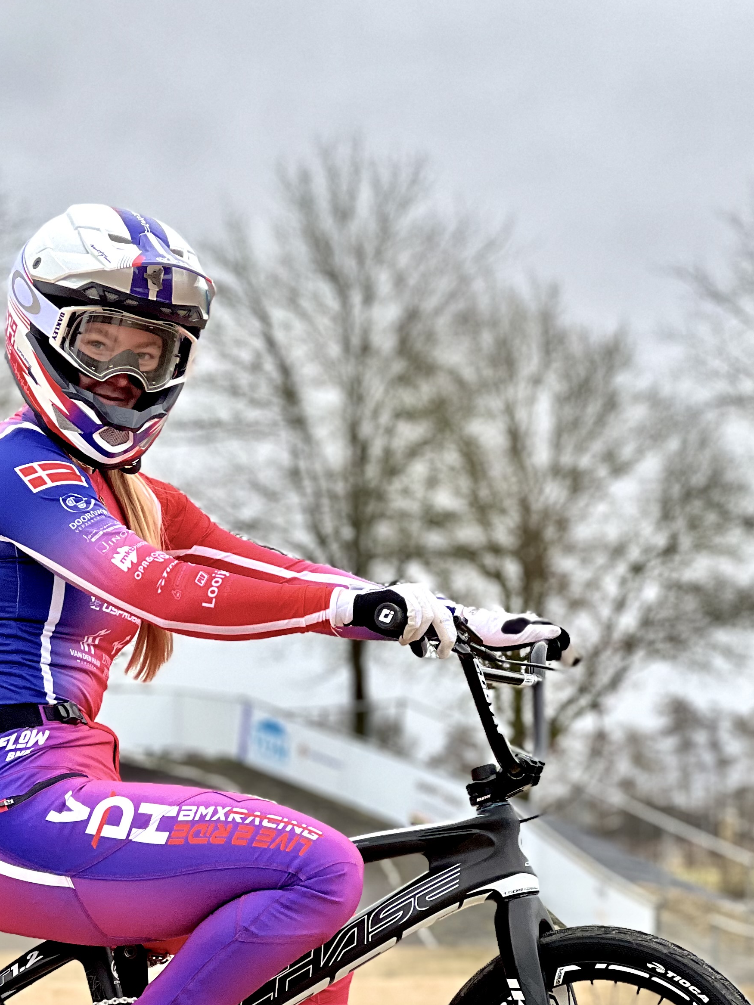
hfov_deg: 11.1
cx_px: 153
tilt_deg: +6.7
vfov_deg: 14.8
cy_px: 540
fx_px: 3862
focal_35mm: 133
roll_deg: -0.4
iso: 64
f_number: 2.8
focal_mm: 9
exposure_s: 1/121
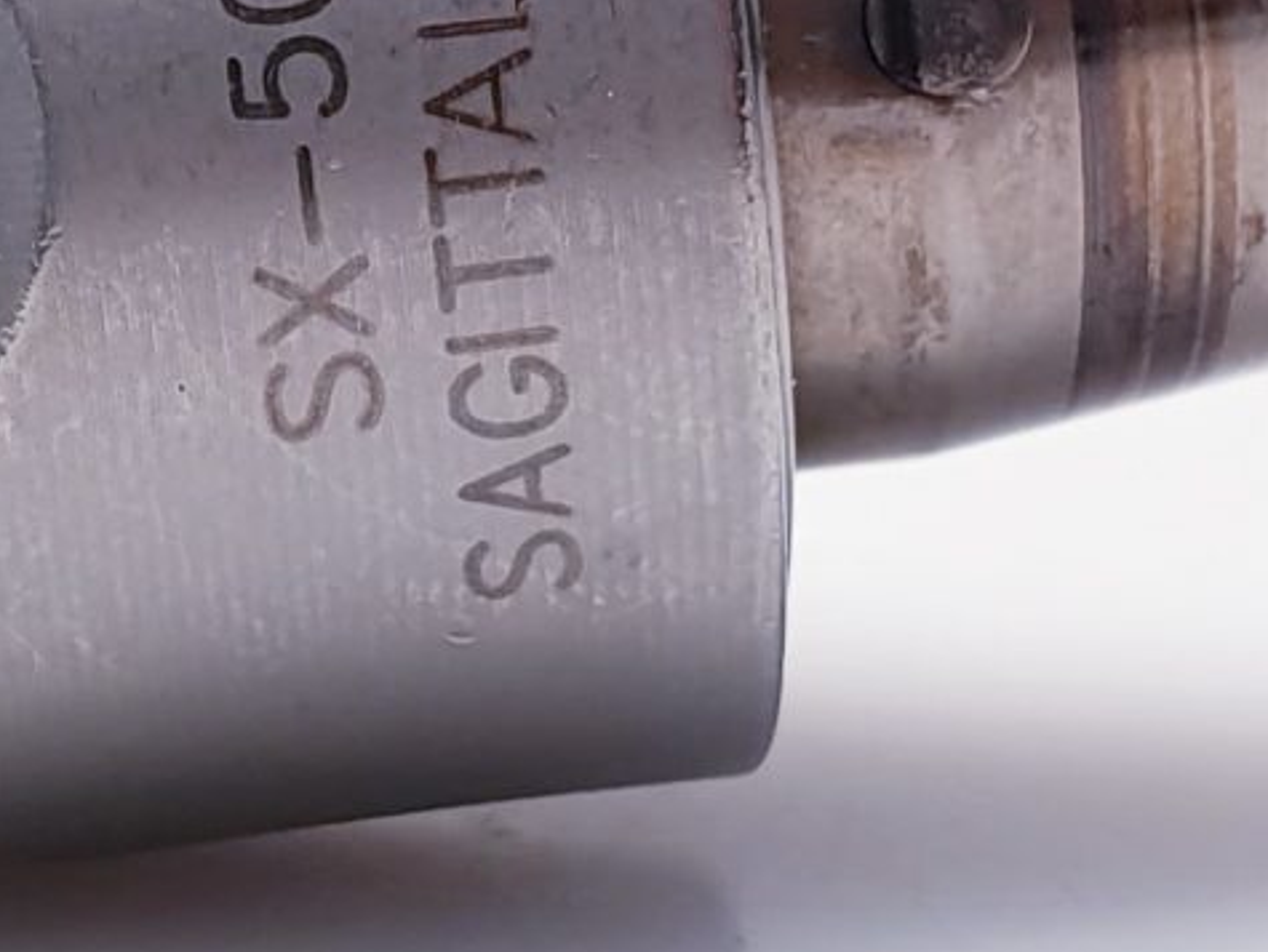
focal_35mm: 140
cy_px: 117
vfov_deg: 10.6
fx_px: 5132
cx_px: 96
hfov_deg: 13.9
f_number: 2.4
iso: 80
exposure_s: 1/100
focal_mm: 4.3
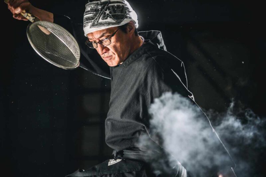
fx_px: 775
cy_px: 88
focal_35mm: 105
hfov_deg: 19.5
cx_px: 133
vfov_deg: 13.0
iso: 3200
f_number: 2.8
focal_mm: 105
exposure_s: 1/320
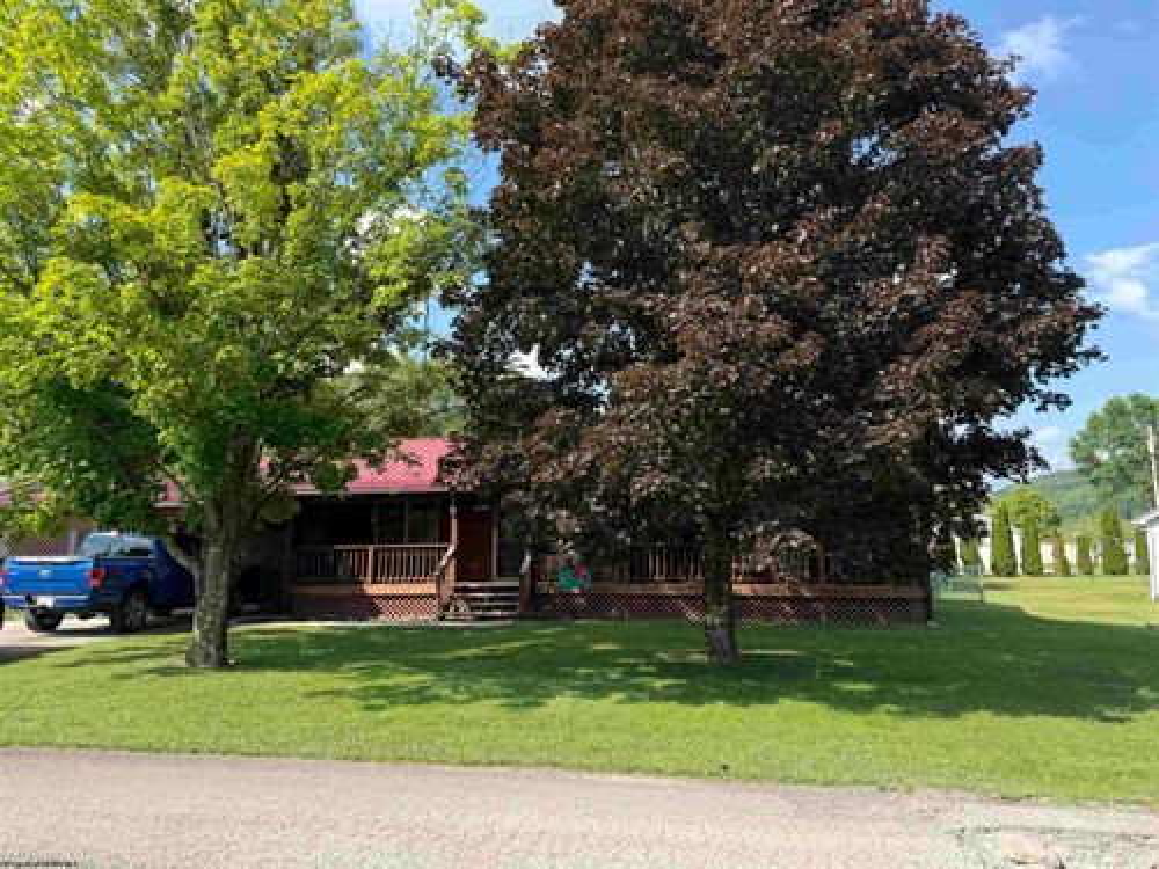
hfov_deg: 71.6
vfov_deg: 56.8
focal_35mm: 24
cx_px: 580
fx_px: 804
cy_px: 434
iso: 100
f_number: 1.78
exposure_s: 1/1522
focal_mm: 6.76
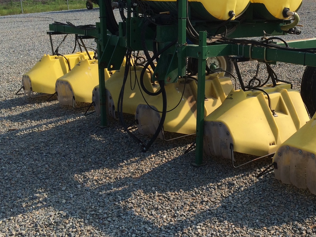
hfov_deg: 35.6
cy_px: 81
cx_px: 253
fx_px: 475
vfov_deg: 27.9
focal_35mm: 52
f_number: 2.2
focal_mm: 4.12
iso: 32
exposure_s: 1/1709
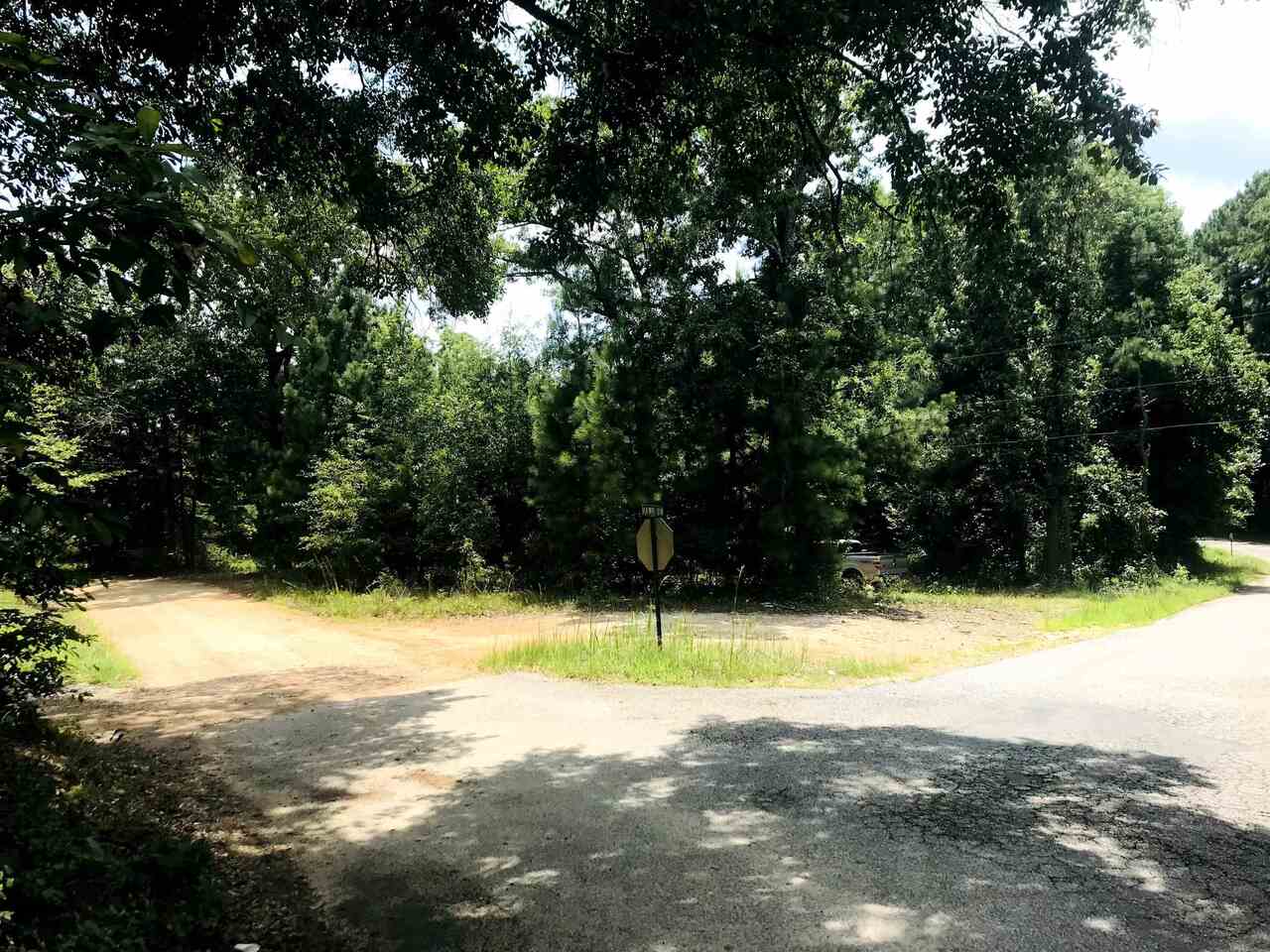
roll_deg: +0.8
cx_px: 635
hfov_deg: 63.4
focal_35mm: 28
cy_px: 476
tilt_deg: +2.4
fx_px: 1027
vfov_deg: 49.7
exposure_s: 1/1076
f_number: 1.8
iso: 20
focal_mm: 3.99
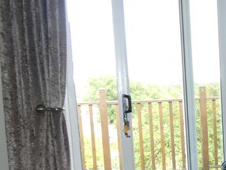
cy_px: 141
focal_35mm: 68
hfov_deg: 24.9
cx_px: 291
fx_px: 444
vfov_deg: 21.3
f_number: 2.8
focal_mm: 3.6
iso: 80
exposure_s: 1/60
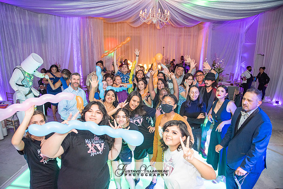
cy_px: 94
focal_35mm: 24
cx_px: 142
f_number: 3.2
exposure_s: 1/125
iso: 1250
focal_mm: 24
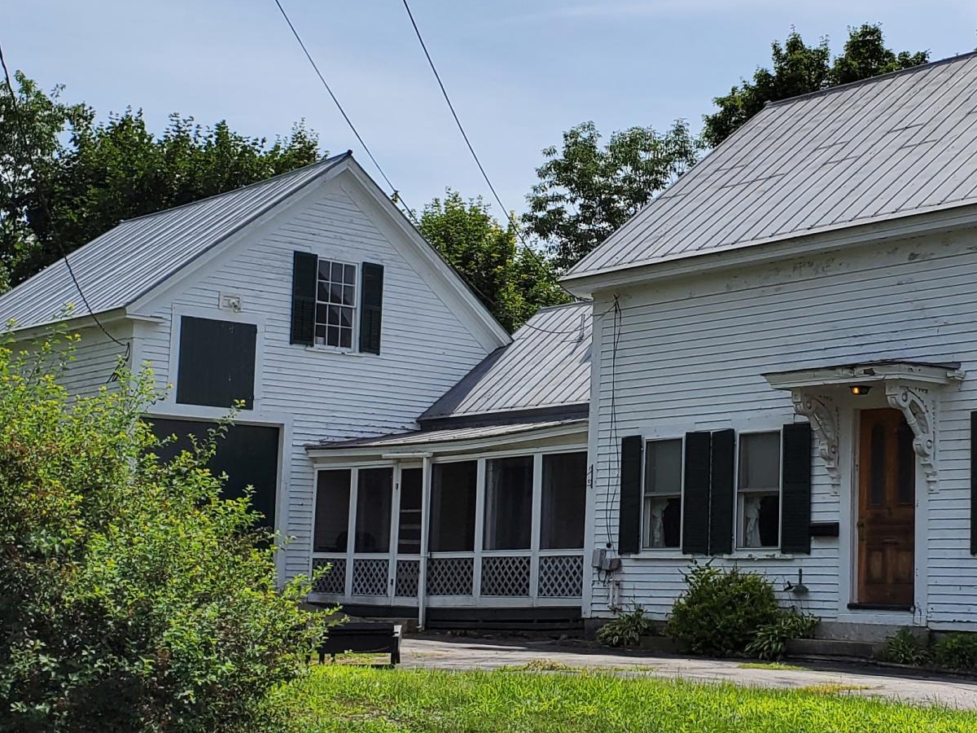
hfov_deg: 29.7
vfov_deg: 22.6
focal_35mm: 65
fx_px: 1835
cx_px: 597
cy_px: 392
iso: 50
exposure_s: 1/2734
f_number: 2.4
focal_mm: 4.3
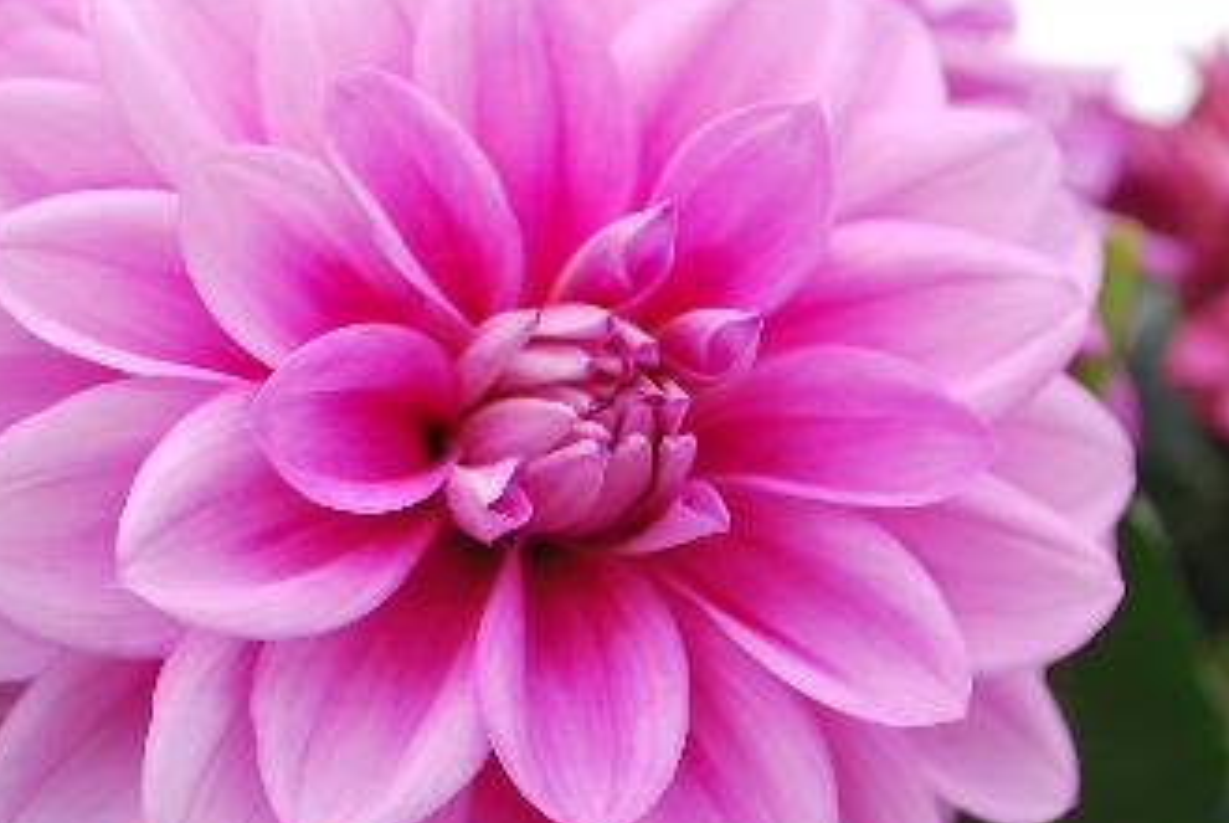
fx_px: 3111
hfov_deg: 22.3
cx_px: 547
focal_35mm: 91
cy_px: 425
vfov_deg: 15.1
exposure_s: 1/60
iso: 200
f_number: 7.1
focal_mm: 50
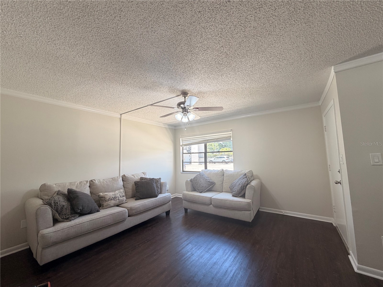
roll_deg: +1.3
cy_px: 144
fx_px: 155
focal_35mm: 14
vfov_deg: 85.7
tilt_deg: +5.4
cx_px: 192
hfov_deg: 102.1
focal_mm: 2.22
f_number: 2.2
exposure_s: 1/120
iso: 100
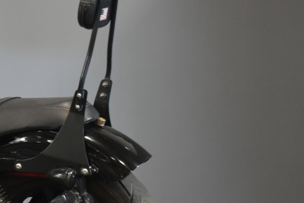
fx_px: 853
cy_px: 96
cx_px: -70
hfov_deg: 19.0
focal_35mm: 101
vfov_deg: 13.6
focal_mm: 26
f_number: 4.2
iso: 1100
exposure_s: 1/30
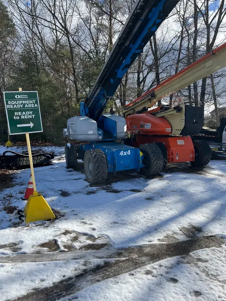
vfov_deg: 67.3
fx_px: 226
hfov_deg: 53.1
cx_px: 113
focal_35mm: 26
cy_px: 150
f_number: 1.6
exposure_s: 1/2463
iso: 50
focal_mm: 5.1
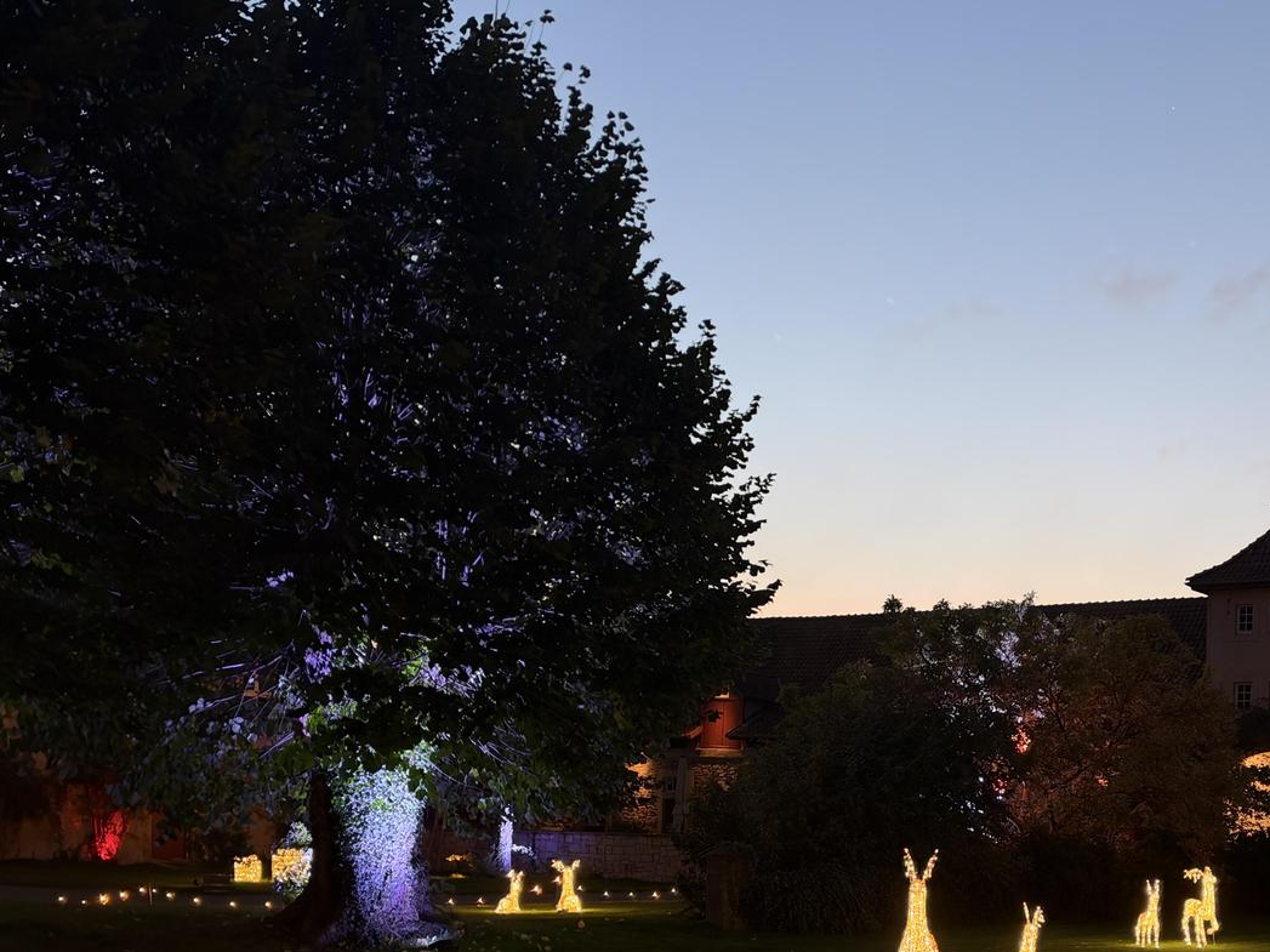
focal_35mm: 44
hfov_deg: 41.4
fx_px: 1614
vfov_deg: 31.9
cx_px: 991
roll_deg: -0.6
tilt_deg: +1.7
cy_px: 775
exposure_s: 1/33
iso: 500
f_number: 1.48
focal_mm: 6.93
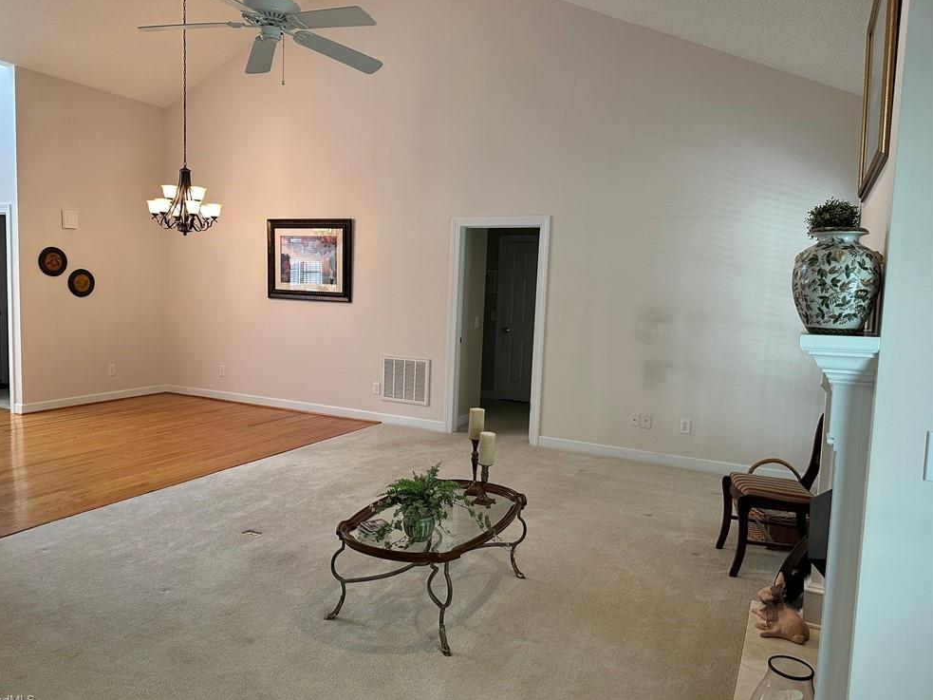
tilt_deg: -5.2
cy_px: 345
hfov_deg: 69.4
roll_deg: -1.7
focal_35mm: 25
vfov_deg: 54.9
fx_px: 674
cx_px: 453
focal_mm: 6.86
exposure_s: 1/120
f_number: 1.78
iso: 200
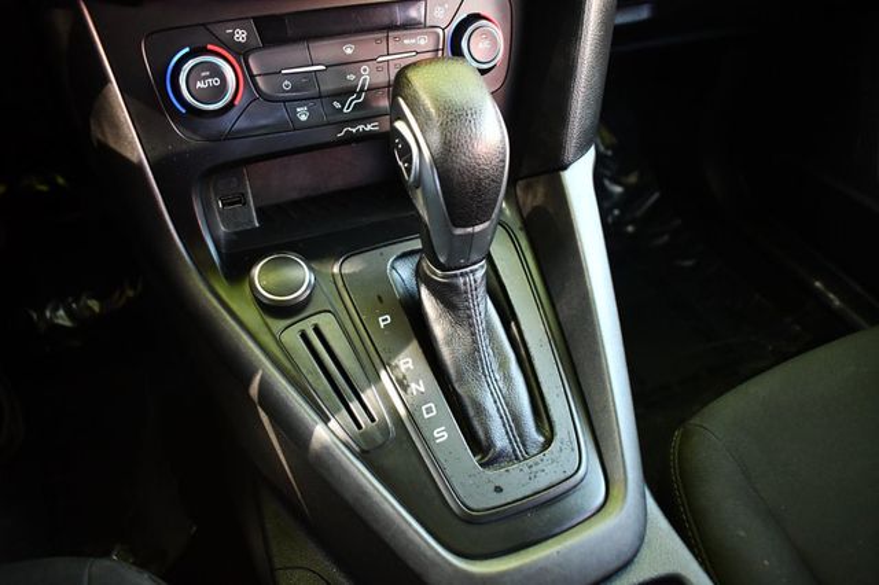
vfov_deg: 47.9
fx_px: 659
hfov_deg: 67.4
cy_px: 292
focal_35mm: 27
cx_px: 440
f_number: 3.5
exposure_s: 1/60
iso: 3600
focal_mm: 18
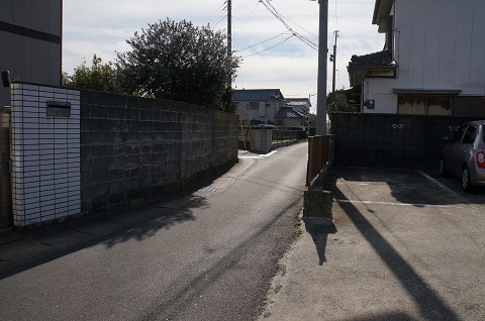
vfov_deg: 45.1
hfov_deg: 64.1
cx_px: 242
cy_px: 160
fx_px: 387
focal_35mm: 29
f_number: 11
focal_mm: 19.2
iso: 100
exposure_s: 1/250
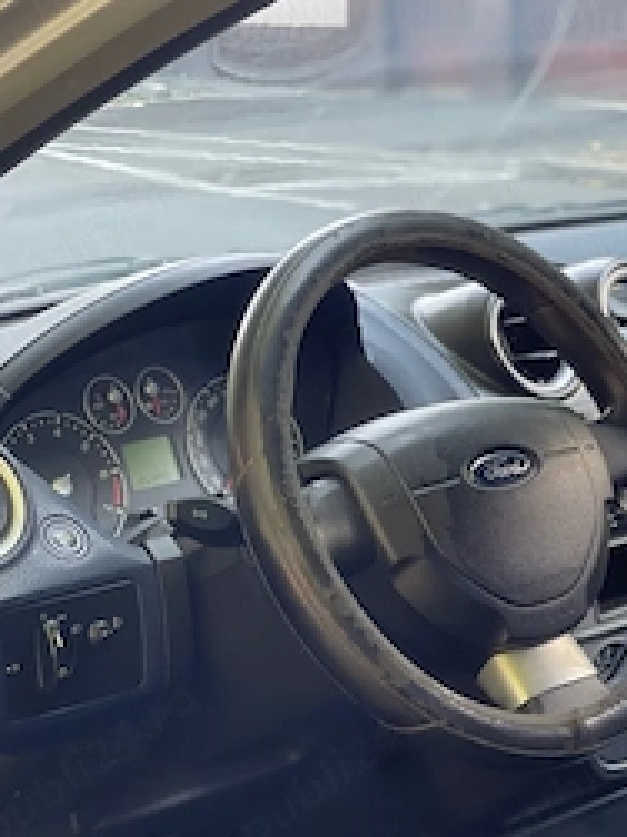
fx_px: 2465
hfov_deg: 14.5
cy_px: 547
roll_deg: +0.2
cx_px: 414
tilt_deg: -13.9
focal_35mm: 102
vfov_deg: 19.2
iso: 250
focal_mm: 7.5
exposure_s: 1/84
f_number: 2.2
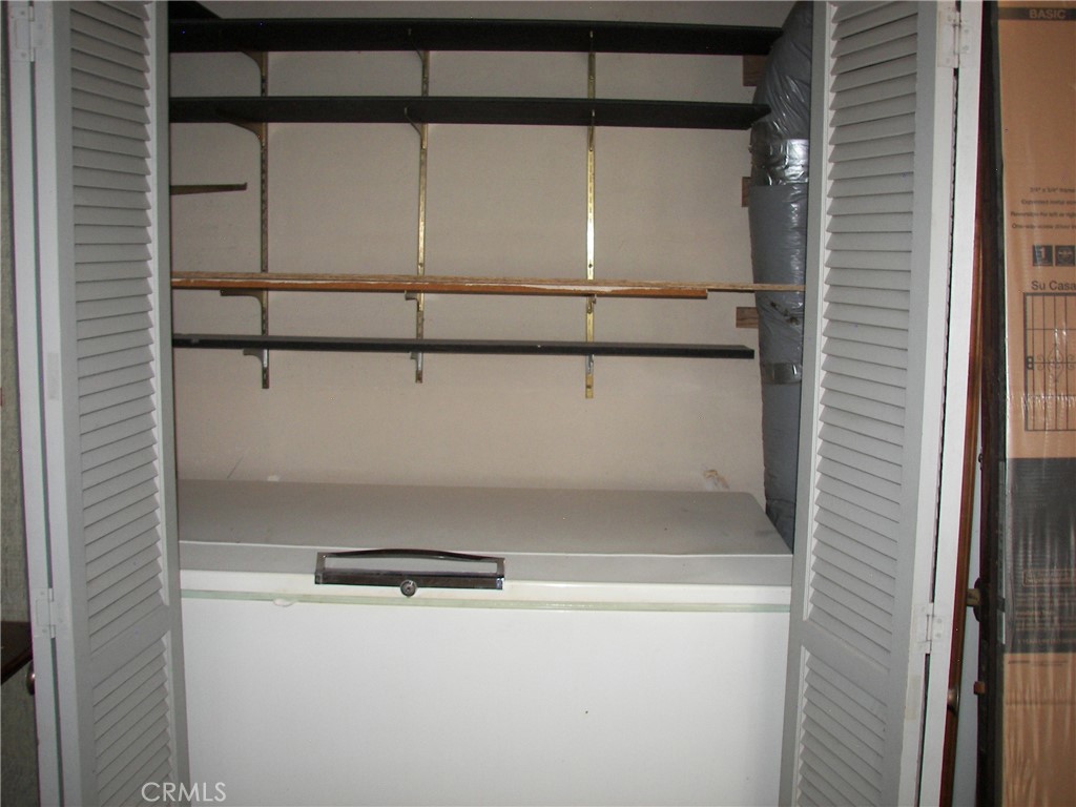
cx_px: 538
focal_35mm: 36
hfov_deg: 51.4
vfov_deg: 39.7
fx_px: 1119
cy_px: 404
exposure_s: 1/30
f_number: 2.8
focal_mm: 6
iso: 100
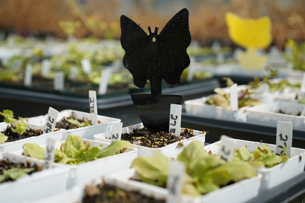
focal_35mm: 64
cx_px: 152
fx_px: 542
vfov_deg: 21.3
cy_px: 102
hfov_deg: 31.4
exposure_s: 1/250
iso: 100
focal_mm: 64
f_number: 6.3
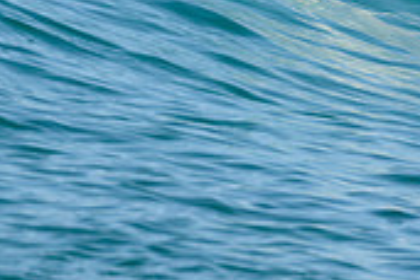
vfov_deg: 0.7
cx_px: 578
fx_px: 24171
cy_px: -156
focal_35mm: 2072
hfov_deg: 1.0
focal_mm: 500
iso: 800
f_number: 5.6
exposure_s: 1/2000
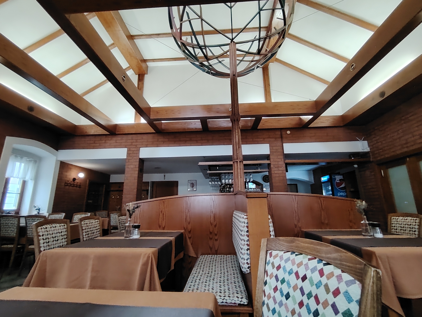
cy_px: 158
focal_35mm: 16
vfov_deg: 78.1
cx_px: 211
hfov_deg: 94.5
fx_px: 195
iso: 551
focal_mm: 1.42
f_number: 2.2
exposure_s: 1/20
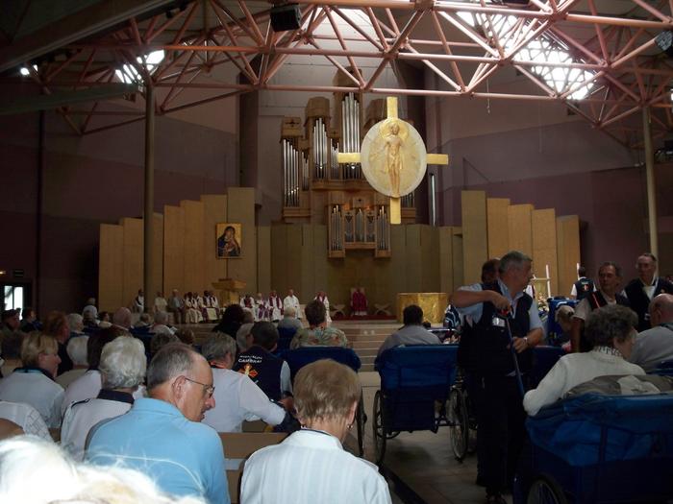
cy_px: 252
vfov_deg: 38.7
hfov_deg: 50.1
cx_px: 336
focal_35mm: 37
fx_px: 719
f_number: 3.4
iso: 200
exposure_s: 1/30
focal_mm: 7.9
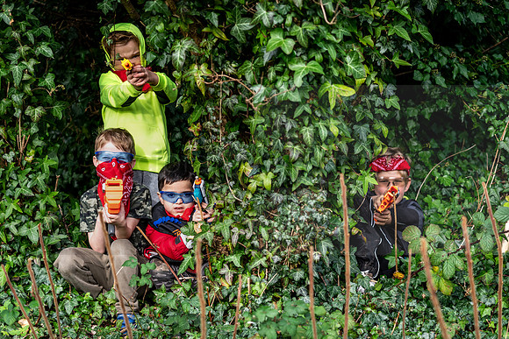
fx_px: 1363
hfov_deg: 21.2
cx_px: 263
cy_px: 173
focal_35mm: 96
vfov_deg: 14.2
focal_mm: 90
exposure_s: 1/250
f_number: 2.8
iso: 100
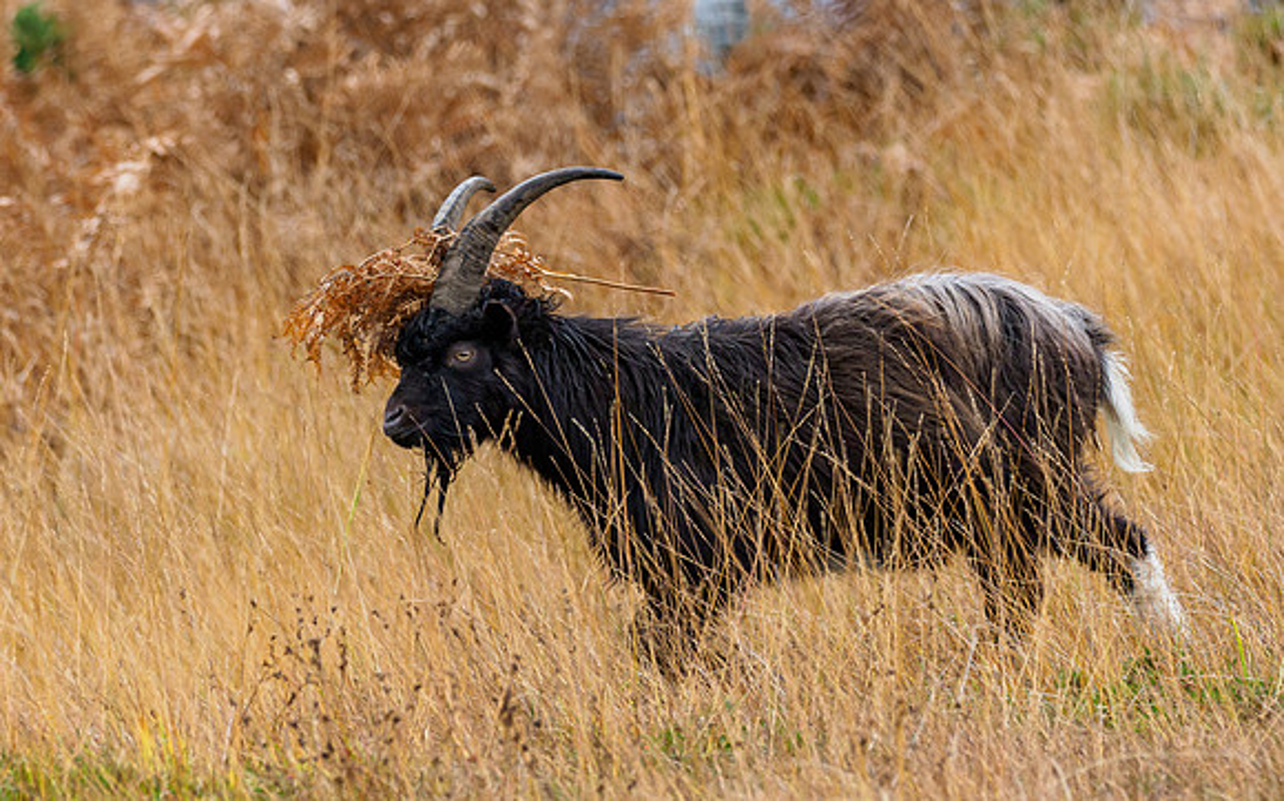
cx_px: 540
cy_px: 316
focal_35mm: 911
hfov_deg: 2.3
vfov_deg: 1.4
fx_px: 31877
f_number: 4.5
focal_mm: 300
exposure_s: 1/640
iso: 640
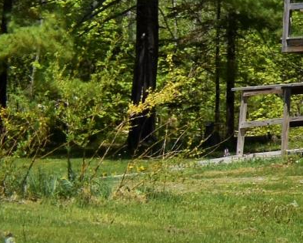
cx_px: 1035
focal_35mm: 193
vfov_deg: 8.0
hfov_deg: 8.0
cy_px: -24
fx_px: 1730
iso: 200
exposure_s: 1/3200
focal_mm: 18
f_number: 3.5
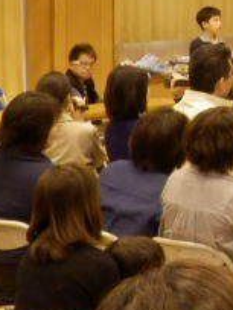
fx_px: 1948
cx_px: 466
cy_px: -44
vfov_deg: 9.0
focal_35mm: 217
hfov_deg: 6.6
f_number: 4.8
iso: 800
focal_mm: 12.3
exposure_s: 1/20
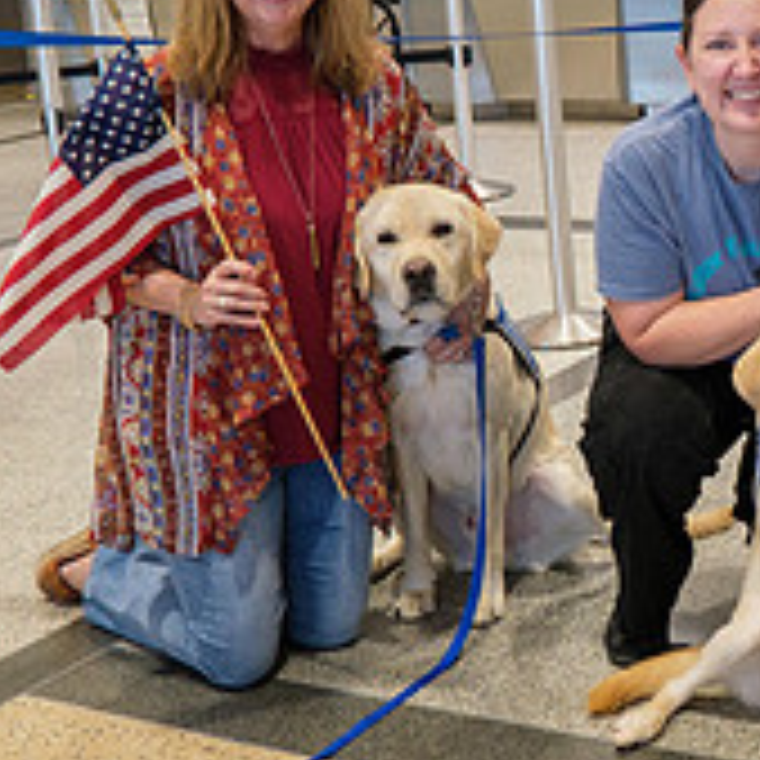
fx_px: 1739
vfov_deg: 24.6
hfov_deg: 23.5
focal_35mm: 70
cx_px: 778
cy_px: 308
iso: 800
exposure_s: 1/40
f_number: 4
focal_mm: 16
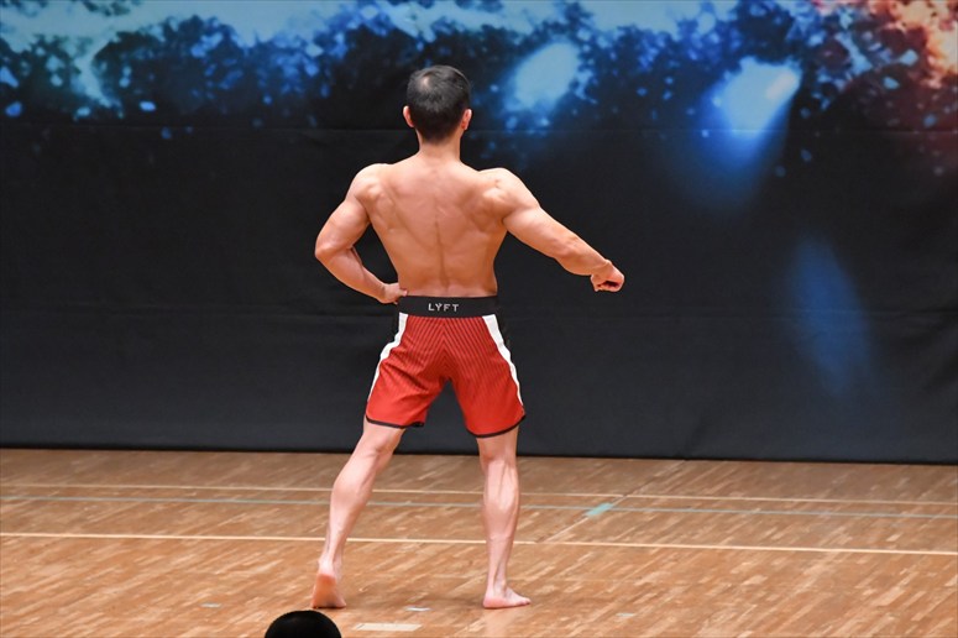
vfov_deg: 4.6
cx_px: 479
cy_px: 319
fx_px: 7980
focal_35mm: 300
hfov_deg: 6.9
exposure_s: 1/400
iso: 8000
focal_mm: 200
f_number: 5.6
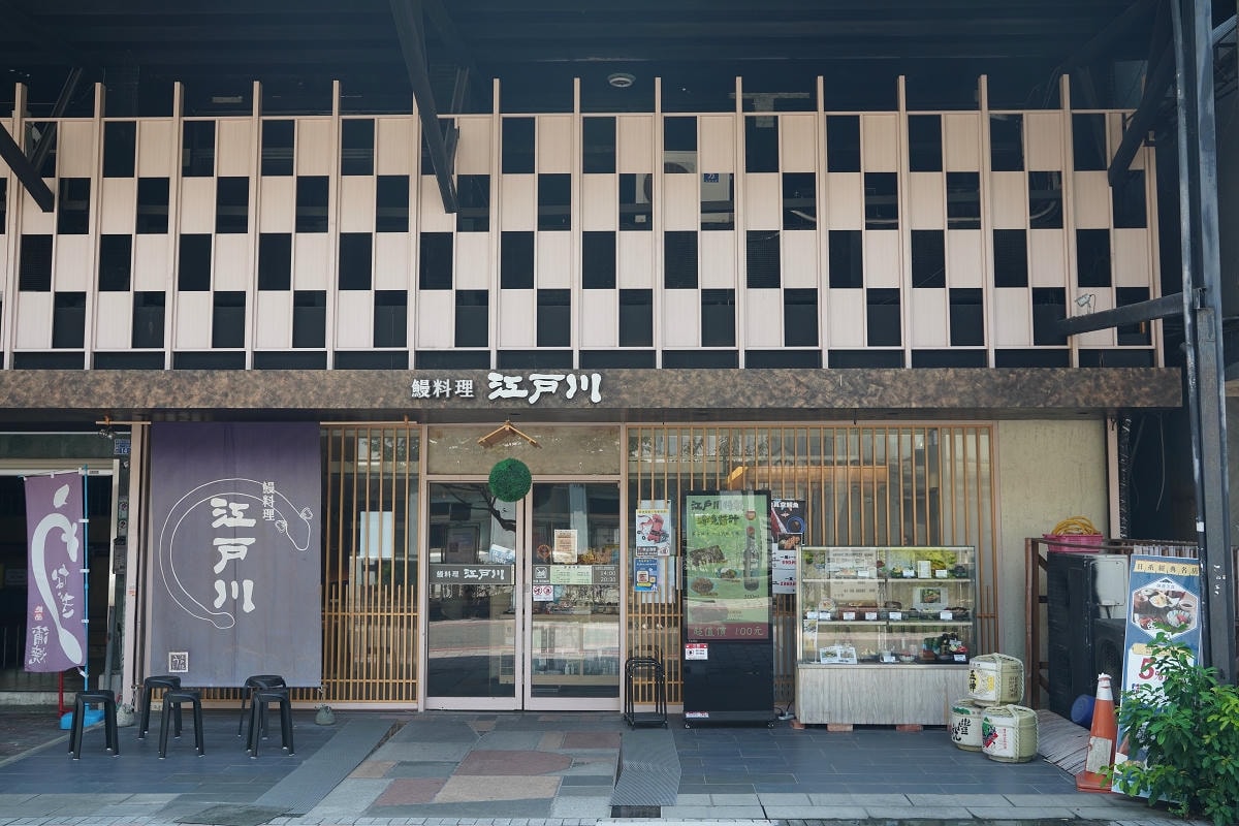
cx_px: 620
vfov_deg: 35.9
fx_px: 1273
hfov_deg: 51.9
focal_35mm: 37
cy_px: 413
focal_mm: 37
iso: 250
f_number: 4
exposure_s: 1/160
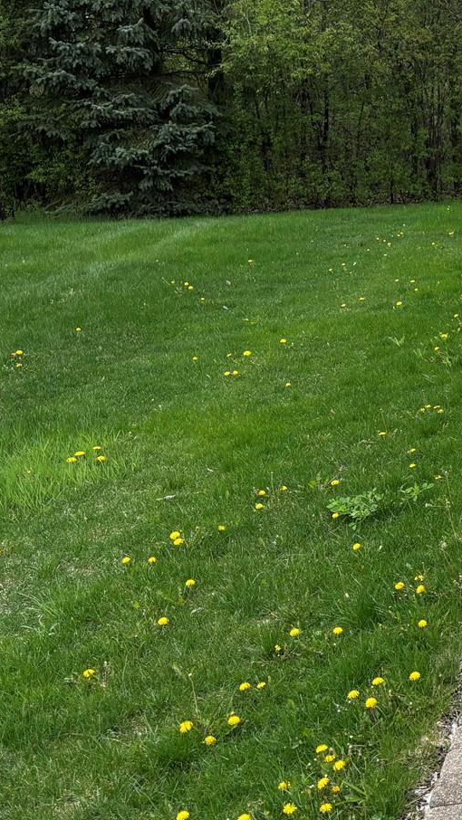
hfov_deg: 16.6
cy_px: 218
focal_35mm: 64
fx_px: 1393
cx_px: 756
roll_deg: +3.0
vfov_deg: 32.3
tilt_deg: -6.9
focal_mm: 5.96
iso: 50
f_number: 1.6
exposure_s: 1/1311
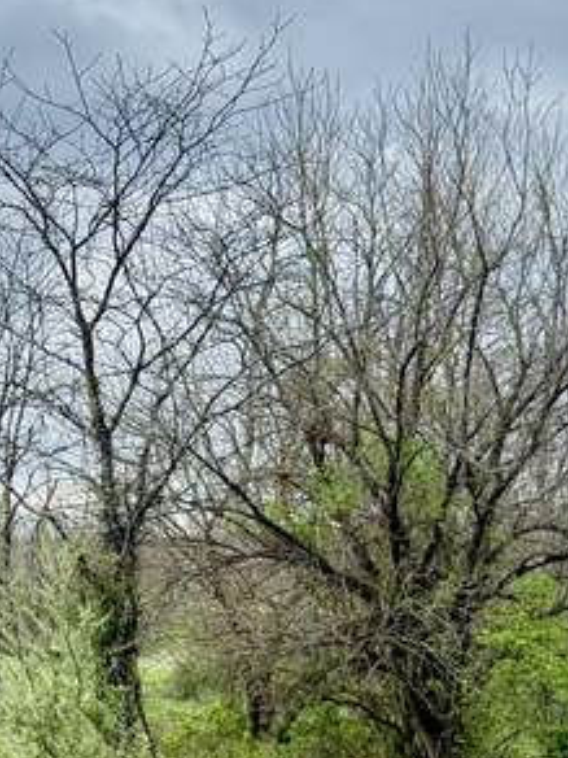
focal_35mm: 79
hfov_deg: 17.1
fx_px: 1728
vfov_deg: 24.7
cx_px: -254
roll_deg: -1.9
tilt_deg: +5.1
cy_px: 400
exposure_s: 1/878
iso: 100
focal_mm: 6.76
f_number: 1.78
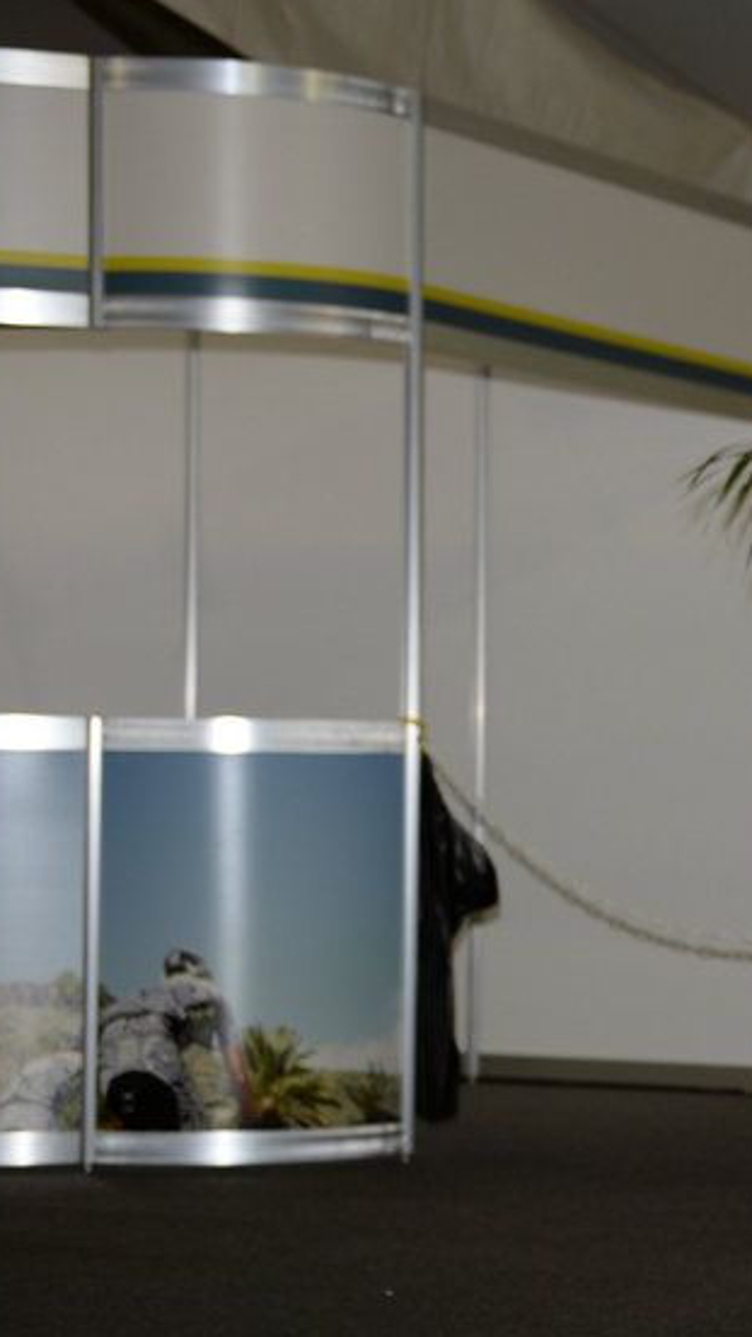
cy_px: 762
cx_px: 1344
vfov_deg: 19.6
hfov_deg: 10.5
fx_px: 3865
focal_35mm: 109
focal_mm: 48
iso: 200
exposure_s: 1/250
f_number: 2.8
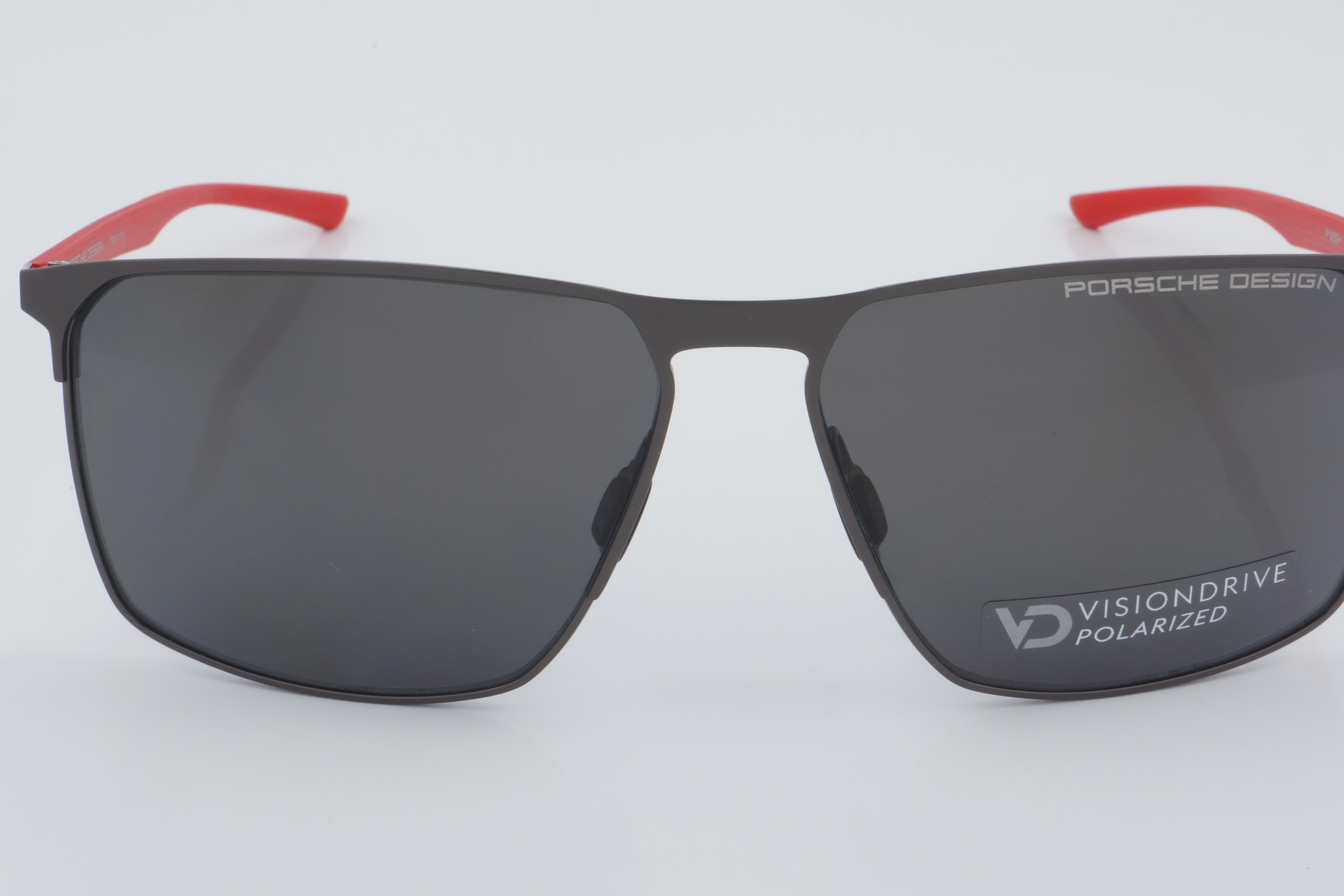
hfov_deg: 27.1
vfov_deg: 18.3
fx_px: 2783
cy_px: 425
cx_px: 734
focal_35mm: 75
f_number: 32
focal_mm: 45
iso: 100
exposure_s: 1/4
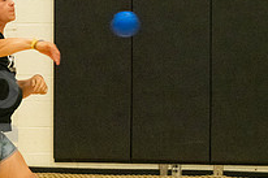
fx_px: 1889
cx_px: -21
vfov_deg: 5.4
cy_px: 107
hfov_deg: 8.1
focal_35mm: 254
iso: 6400
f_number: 4.5
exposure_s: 1/800
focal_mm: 90
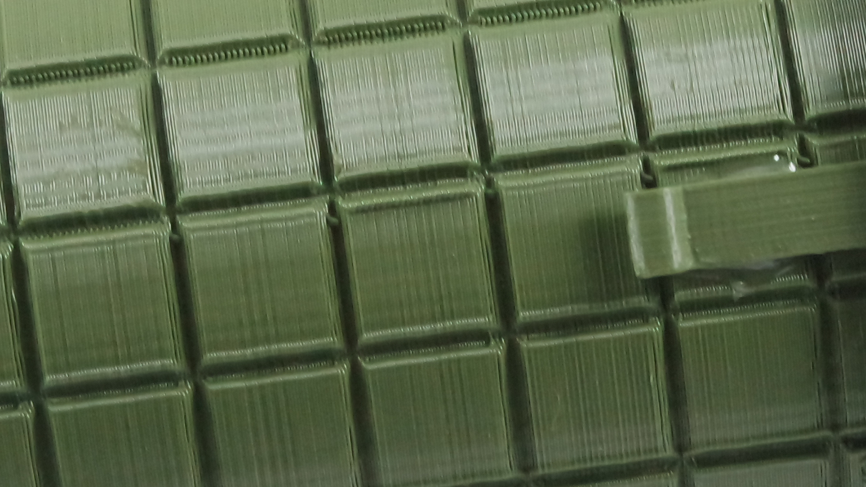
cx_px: 497
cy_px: 303
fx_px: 4547
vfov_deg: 6.1
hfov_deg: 10.9
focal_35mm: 198
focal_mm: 50
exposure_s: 1/40
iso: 3200
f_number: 22
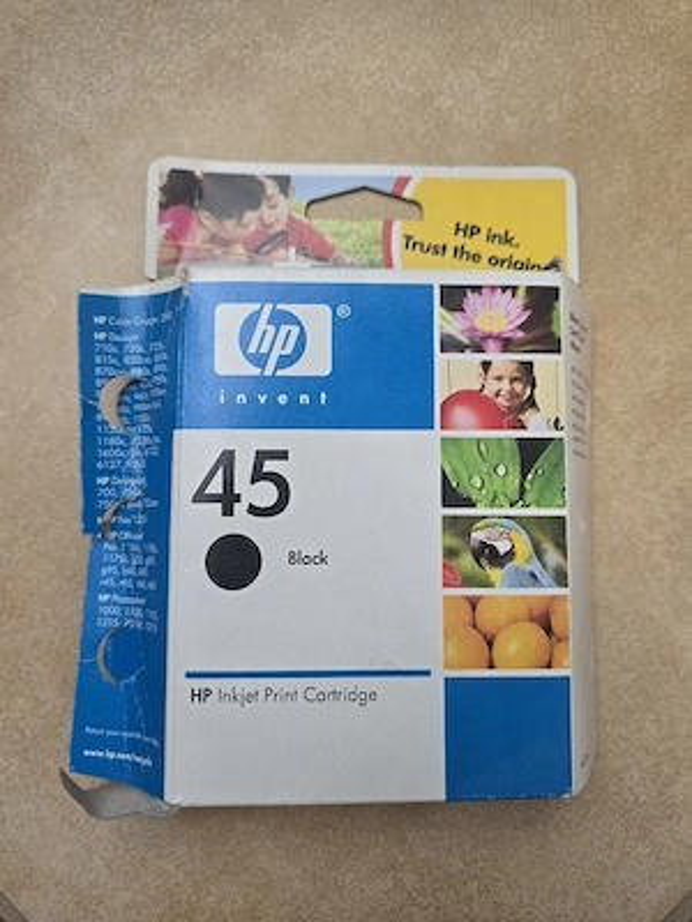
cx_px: 346
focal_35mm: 23
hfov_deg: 58.9
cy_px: 461
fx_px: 613
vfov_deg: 73.9
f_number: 1.7
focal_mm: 6.3
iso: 160
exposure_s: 1/101
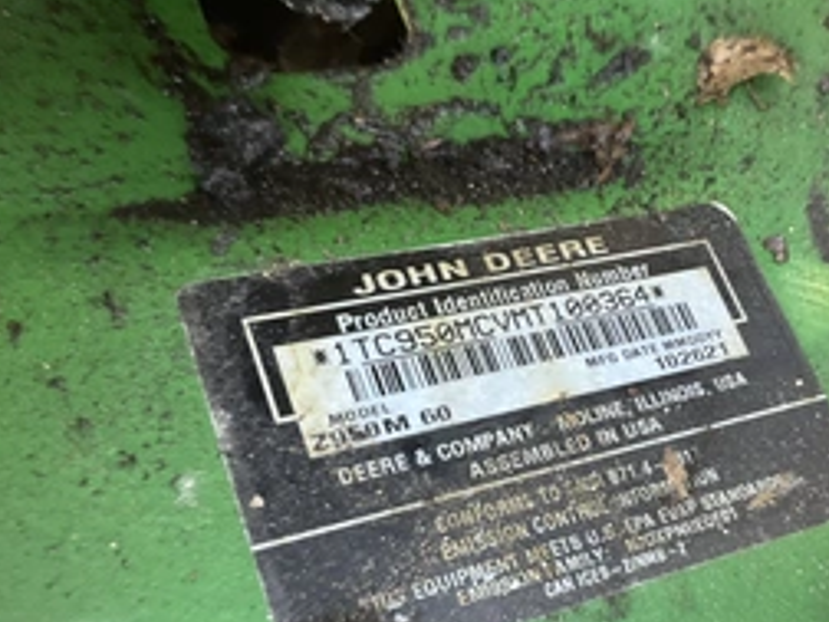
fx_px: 1102
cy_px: 421
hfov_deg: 40.0
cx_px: 632
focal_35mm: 46
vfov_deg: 31.2
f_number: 1.8
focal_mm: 3
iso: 80
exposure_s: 1/60
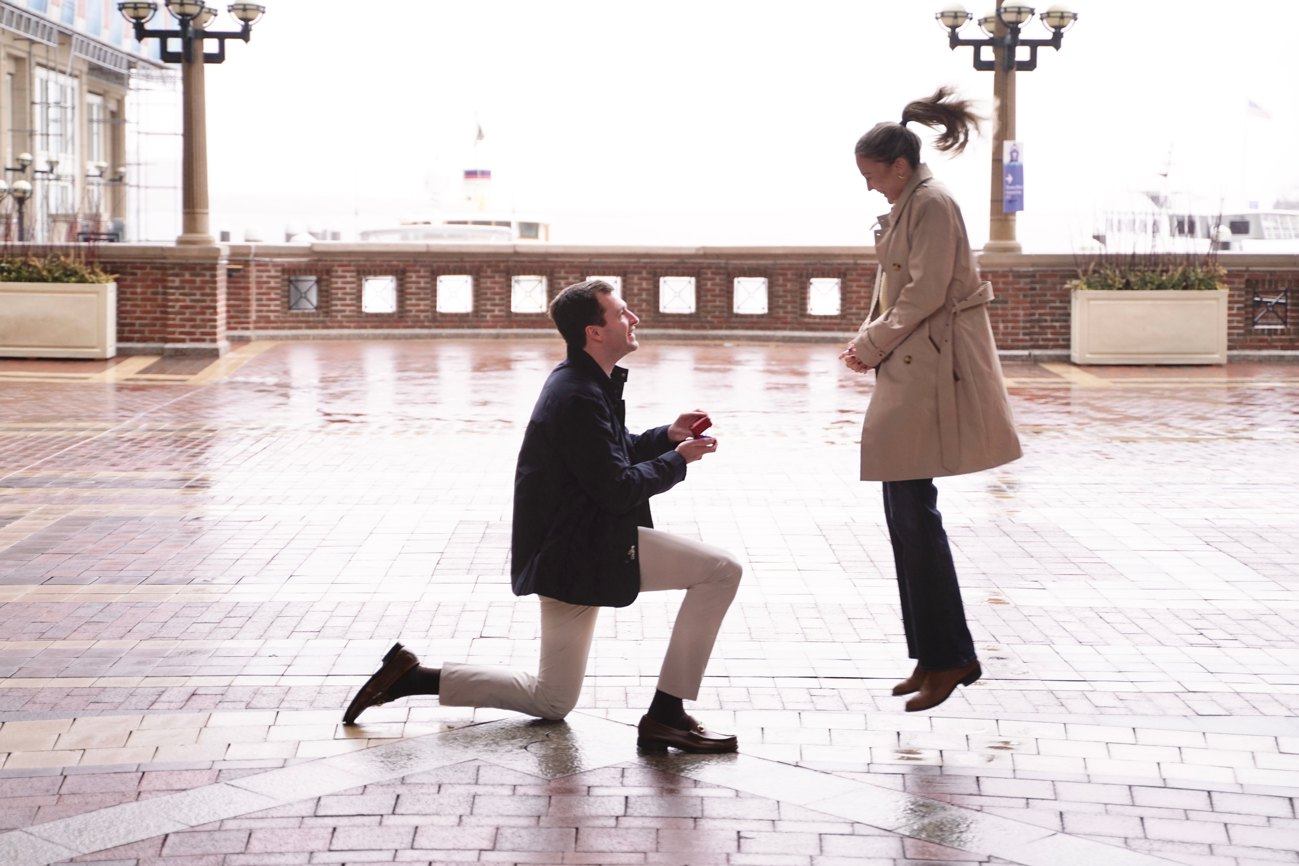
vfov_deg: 23.8
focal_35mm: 57
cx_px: 640
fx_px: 2056
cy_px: 433
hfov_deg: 35.1
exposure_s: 1/125
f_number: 2.8
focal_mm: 56
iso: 250
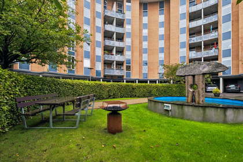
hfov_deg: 100.4
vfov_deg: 77.3
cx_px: 122
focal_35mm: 15
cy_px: 81
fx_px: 101
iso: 160
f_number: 6.4
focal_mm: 10
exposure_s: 1/125
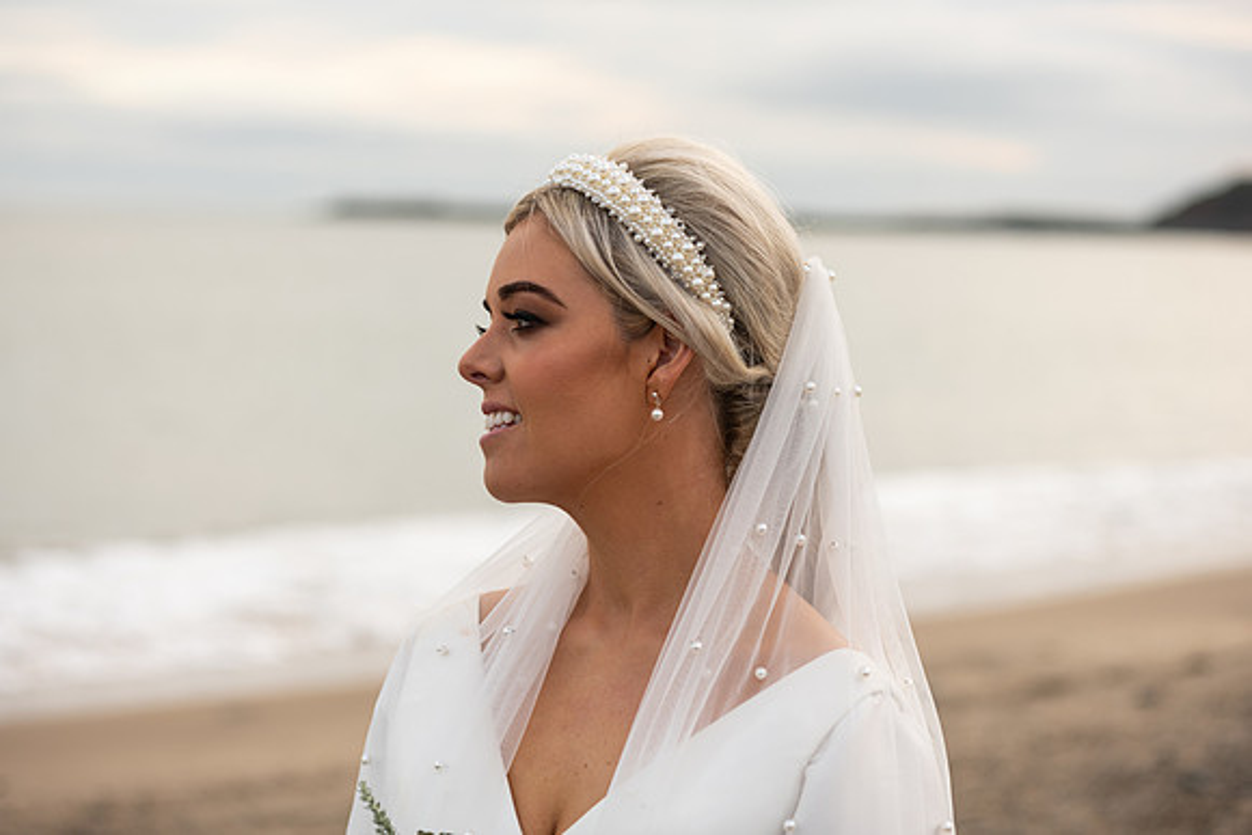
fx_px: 2783
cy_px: 418
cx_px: 626
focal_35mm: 80
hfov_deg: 25.4
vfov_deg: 17.1
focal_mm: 80
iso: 100
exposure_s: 1/200
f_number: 3.5
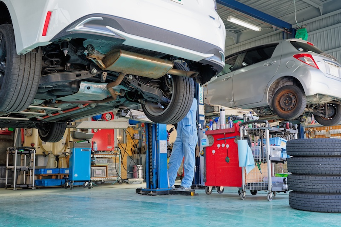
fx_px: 369
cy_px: 114
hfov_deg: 49.6
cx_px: 170
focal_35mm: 39
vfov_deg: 34.2
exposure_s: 1/25
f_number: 7.1
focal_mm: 39
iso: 320
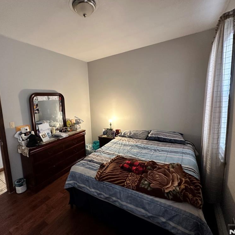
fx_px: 131
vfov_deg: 84.0
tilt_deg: -7.2
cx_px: 98
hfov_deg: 83.3
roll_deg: +2.3
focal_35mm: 17
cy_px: 118
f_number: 2.2
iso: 400
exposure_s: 1/60
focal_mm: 2.22
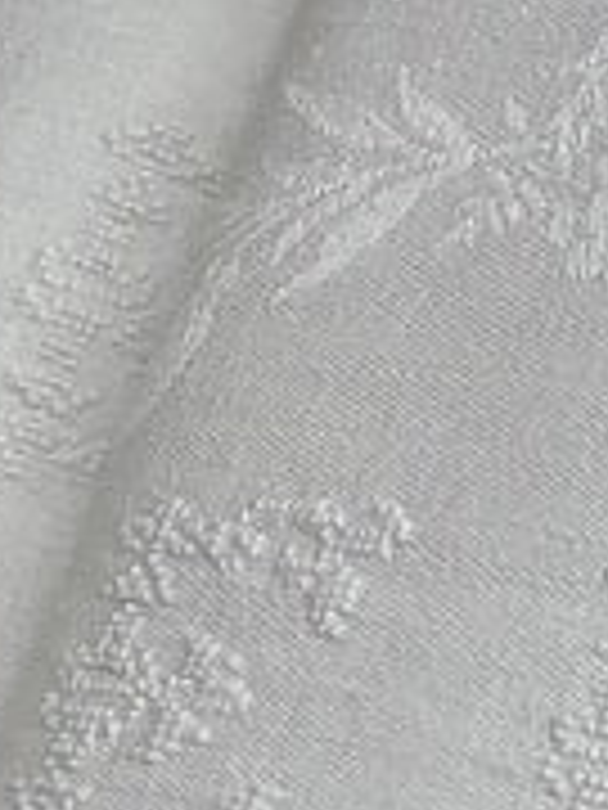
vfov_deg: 13.1
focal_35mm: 148
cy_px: 855
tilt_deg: -59.9
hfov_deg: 8.7
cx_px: 1662
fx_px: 3466
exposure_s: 1/121
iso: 100
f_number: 1.6
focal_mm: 4.2
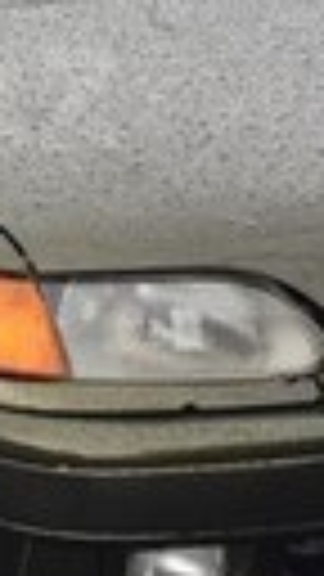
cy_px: 99
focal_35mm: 122
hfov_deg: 9.5
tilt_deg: -15.4
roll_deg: +1.0
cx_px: -230
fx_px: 1863
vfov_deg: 17.4
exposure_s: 1/192
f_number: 2.2
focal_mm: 4.15
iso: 32
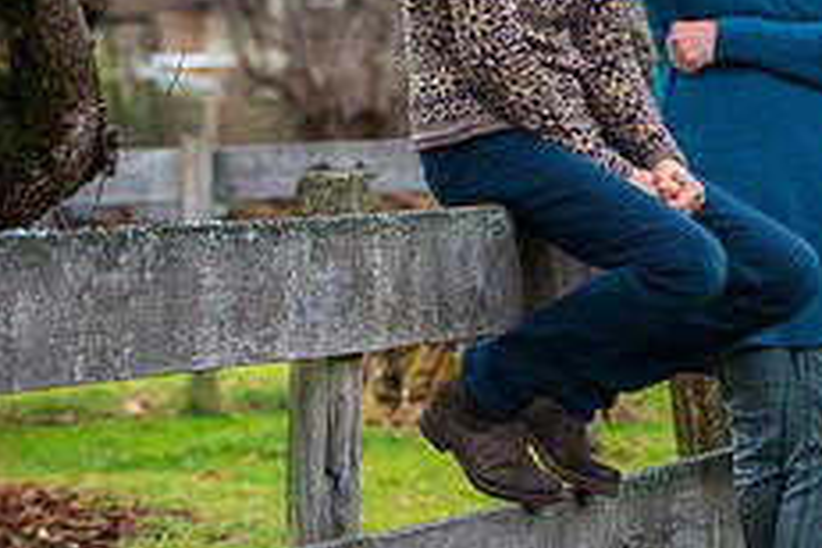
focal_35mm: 246
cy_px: 187
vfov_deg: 5.6
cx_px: 939
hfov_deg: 8.3
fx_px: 5617
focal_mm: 98
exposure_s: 1/200
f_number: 5
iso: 800
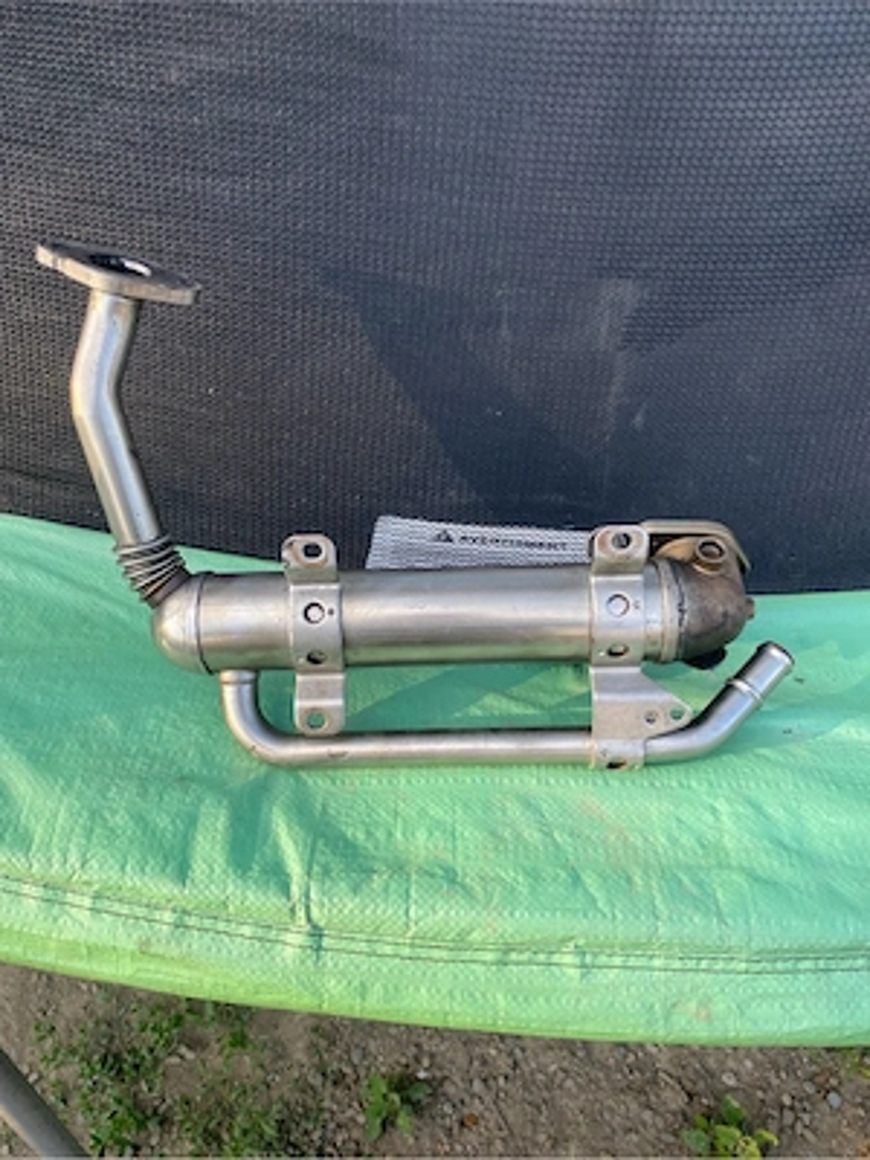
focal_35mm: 26
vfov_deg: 67.3
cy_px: 580
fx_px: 871
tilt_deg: -42.7
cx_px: 435
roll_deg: -1.1
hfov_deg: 53.1
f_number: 1.8
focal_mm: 4.25
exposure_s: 1/264
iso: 32
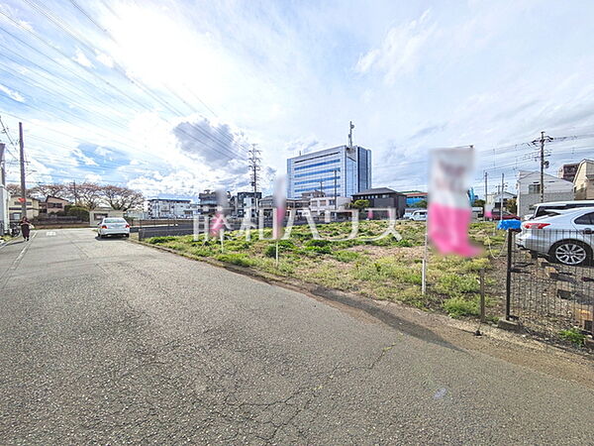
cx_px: 297
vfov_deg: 85.7
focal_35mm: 14
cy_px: 223
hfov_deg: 102.1
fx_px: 240
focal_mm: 1.83
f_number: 2.2
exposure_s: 1/7407
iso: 53
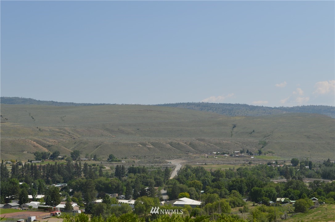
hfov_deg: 33.4
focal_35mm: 60
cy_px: 111
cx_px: 168
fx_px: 558
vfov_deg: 22.6
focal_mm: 40
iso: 100
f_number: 9
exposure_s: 1/320
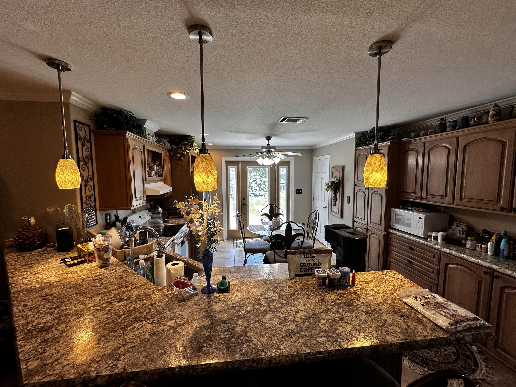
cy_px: 194
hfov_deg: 102.1
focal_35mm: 14
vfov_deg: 85.7
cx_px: 258
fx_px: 209
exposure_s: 1/120
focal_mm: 2.22
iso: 80
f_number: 2.2
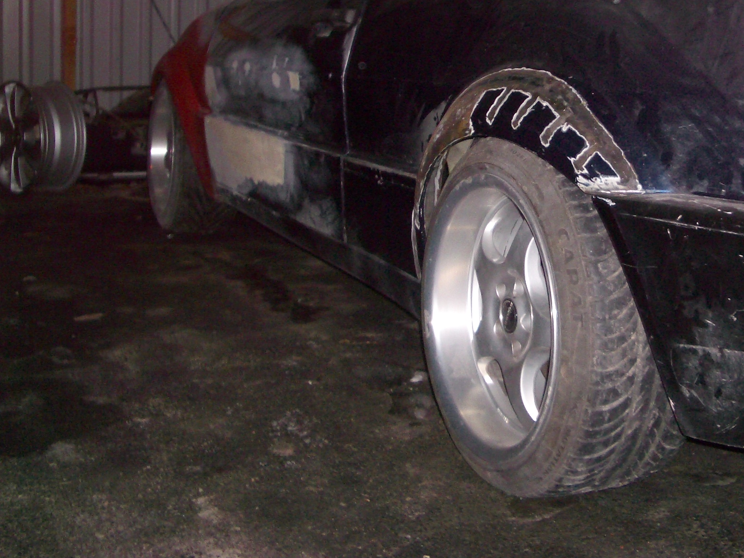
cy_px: 152
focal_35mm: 52
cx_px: 534
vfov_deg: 27.7
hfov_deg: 36.2
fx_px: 1118
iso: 100
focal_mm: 5.8
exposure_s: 1/60
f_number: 2.6
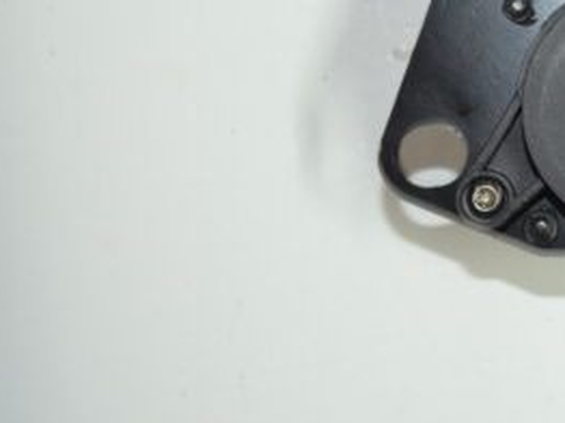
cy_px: 97
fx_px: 1714
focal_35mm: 105
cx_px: 549
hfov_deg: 18.3
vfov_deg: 14.0
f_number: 4.2
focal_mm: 31
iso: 200
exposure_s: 1/10
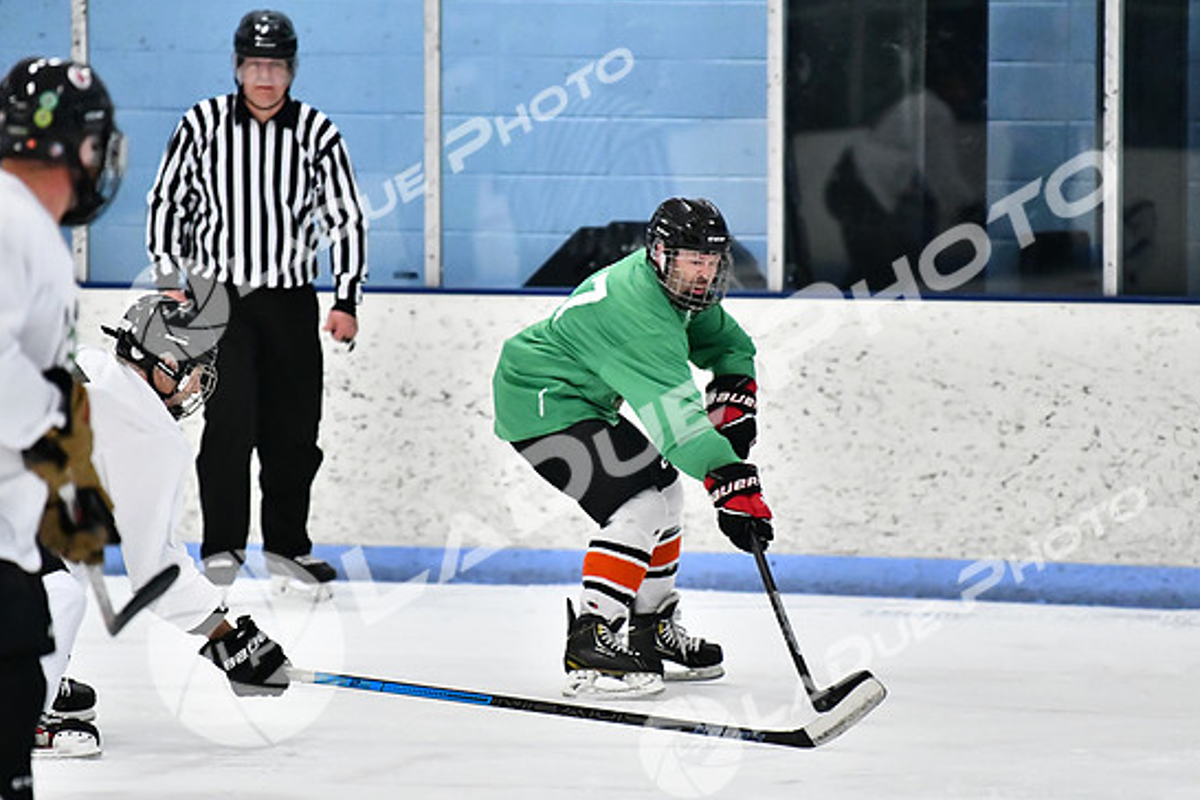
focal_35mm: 303
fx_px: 10099
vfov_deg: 4.5
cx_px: 635
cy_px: 423
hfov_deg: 6.8
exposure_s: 1/1600
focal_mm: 190
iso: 6400
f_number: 2.8
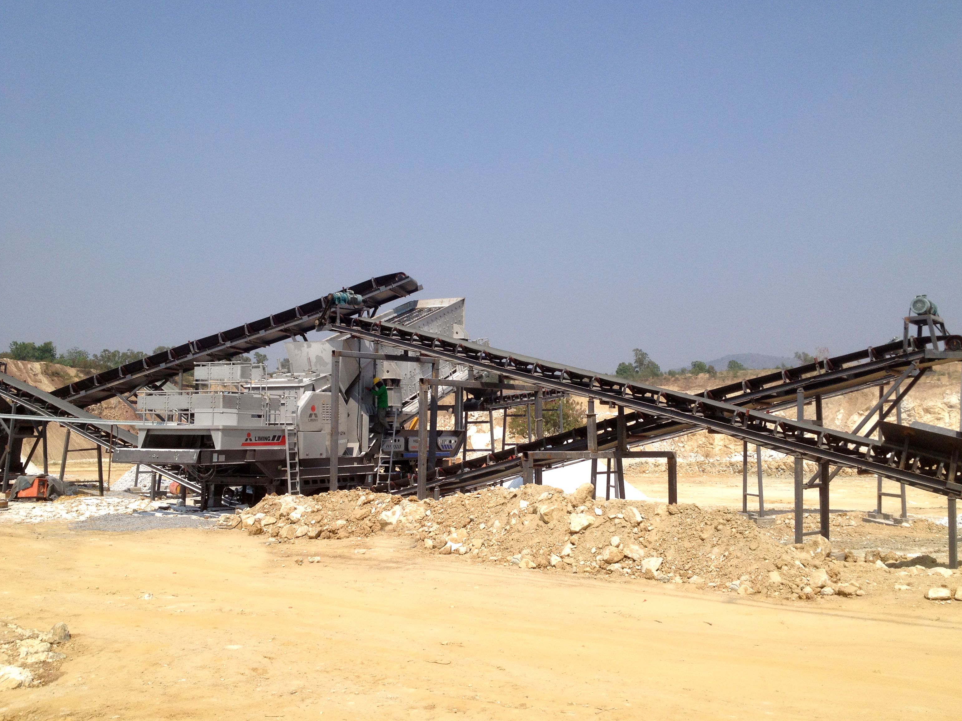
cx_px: 499
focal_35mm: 37
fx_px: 1028
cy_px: 370
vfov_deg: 38.7
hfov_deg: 50.1
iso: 64
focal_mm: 4.28
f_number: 2.4
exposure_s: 1/2762
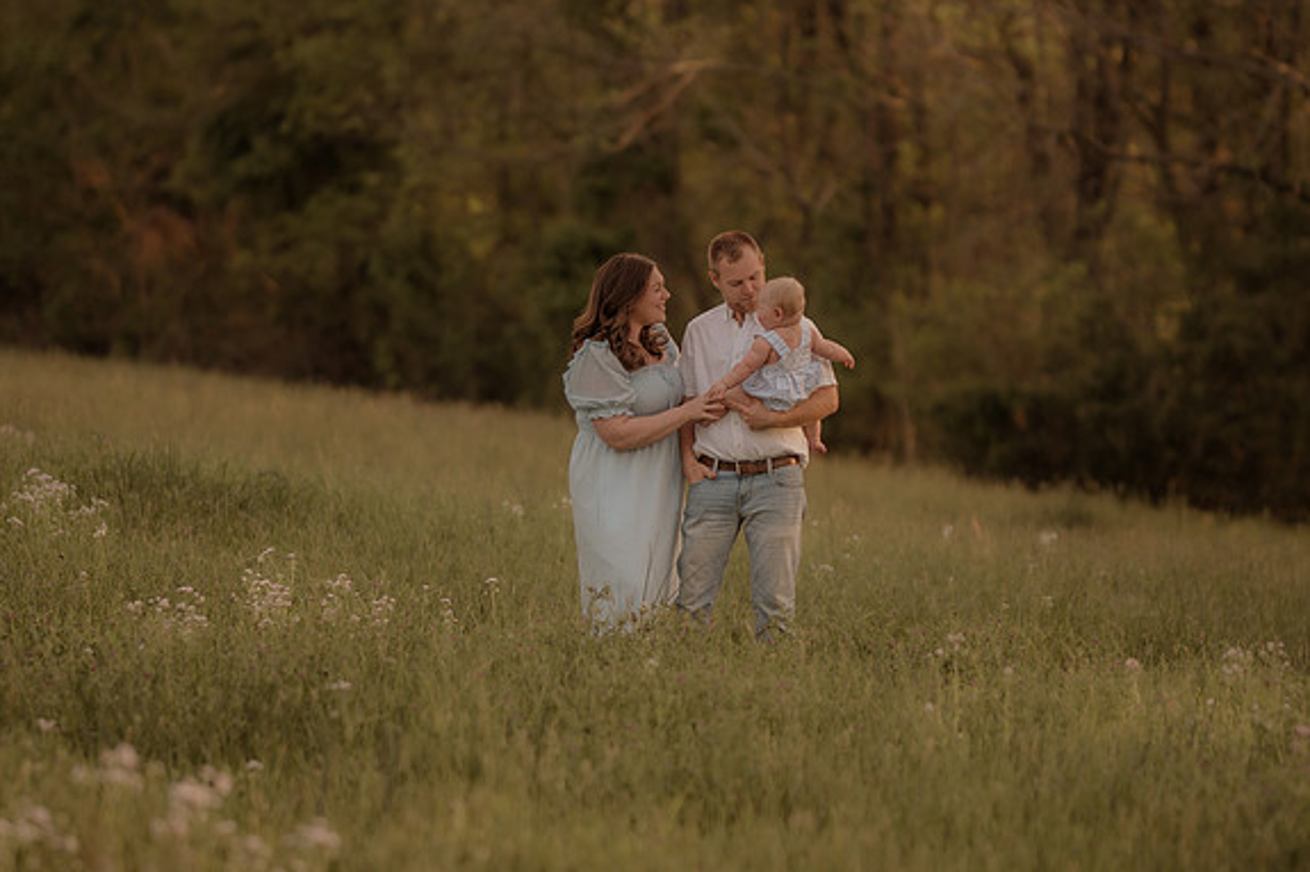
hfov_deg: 16.0
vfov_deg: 10.7
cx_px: 652
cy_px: 437
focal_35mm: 128
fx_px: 4656
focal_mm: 85
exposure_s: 1/800
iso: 160
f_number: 1.4
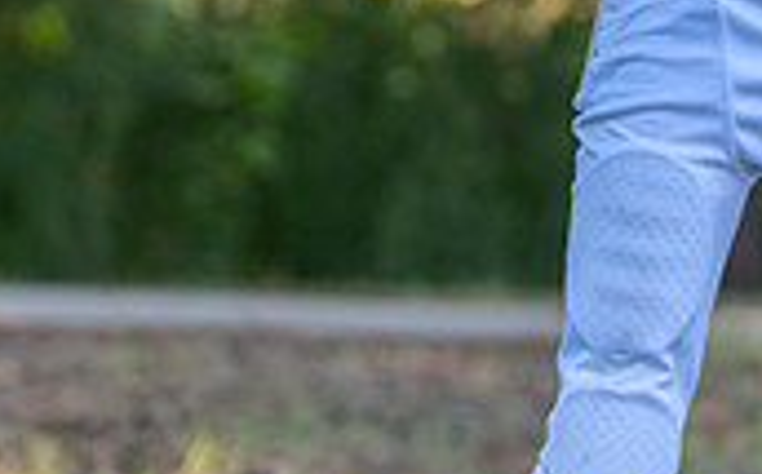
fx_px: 7840
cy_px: -348
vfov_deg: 3.4
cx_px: 796
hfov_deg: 5.5
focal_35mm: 378
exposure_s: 1/320
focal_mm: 100
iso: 250
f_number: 2.8
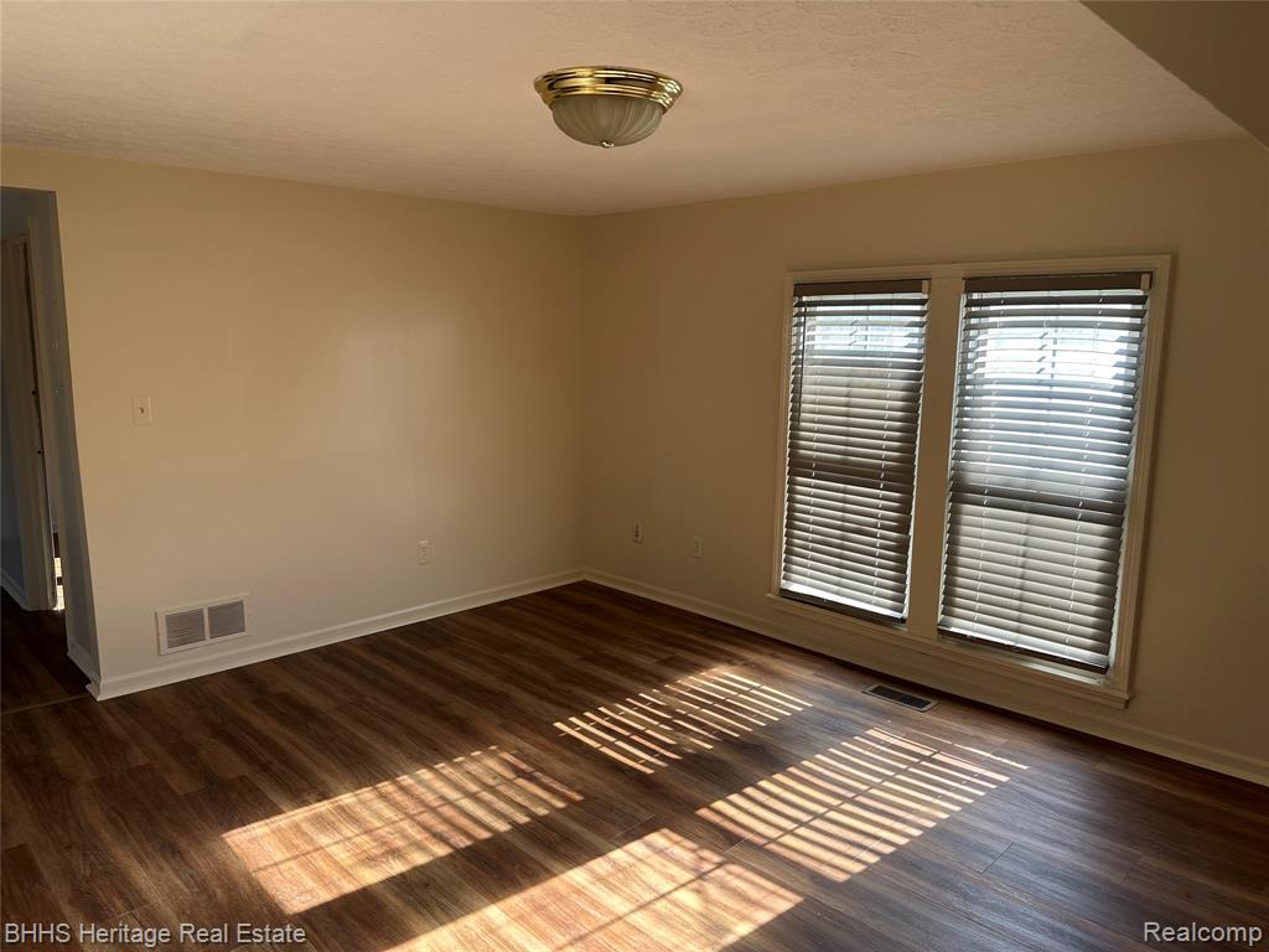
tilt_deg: -9.0
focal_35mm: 24
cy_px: 476
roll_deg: -1.8
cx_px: 634
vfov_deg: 56.8
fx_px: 880
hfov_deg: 71.6
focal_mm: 6.86
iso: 64
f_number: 1.78
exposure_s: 1/145
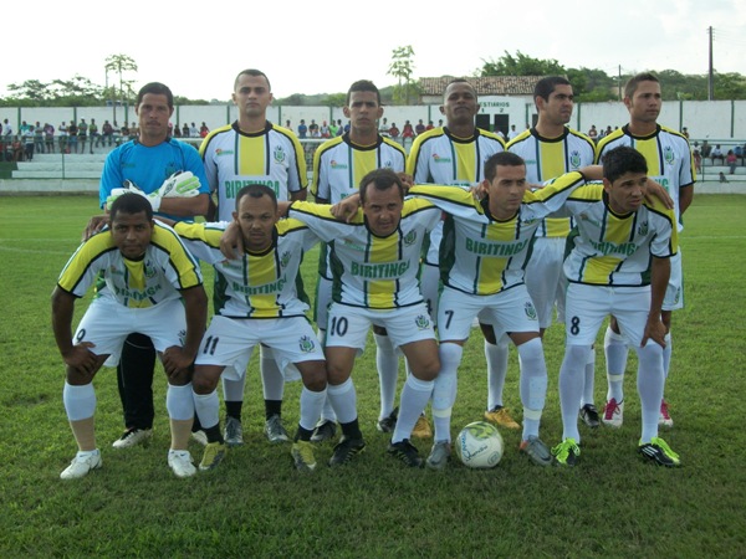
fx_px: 1078
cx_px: 373
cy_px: 280
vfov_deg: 29.1
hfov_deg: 38.2
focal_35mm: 50
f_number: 3.6
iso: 80
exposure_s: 1/400
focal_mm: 8.8
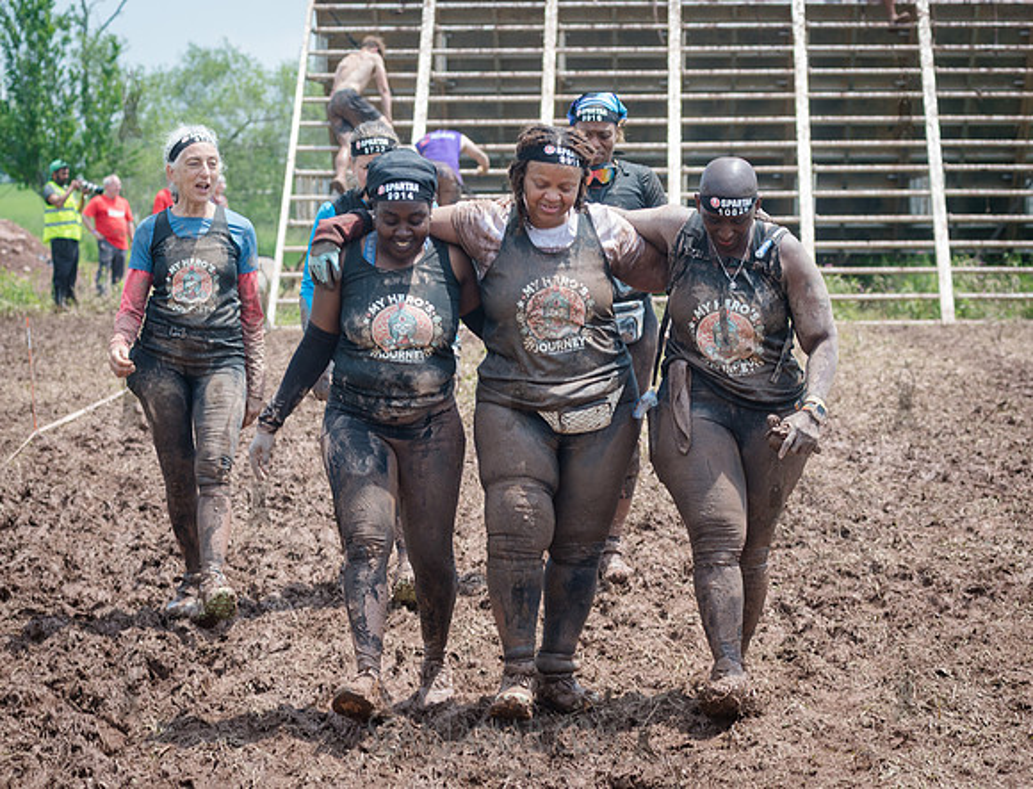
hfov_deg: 20.5
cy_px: 411
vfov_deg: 15.8
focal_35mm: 95
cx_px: 509
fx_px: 2850
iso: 250
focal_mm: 80
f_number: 5
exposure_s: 1/500
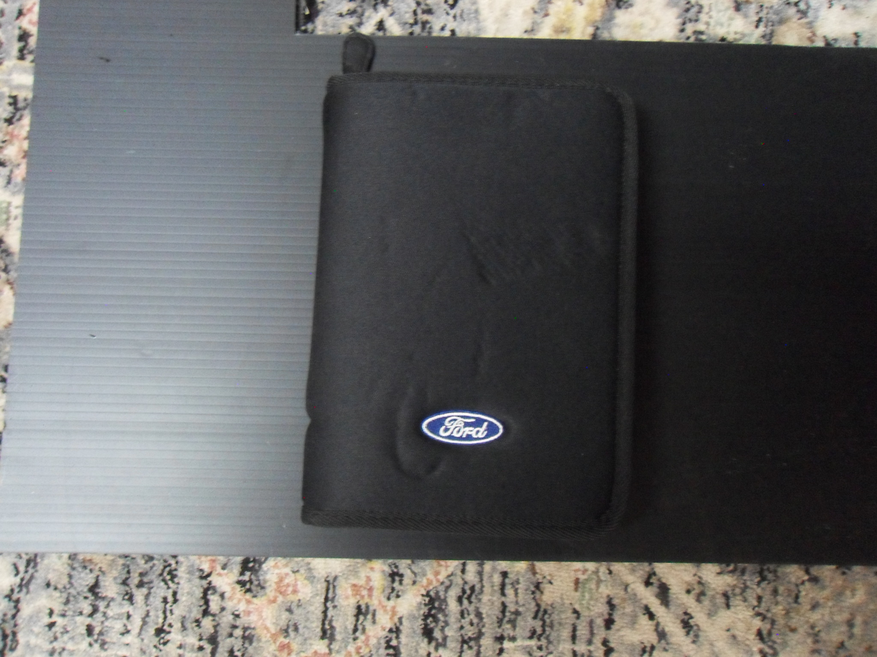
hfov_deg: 52.6
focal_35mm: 35
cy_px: 328
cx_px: 438
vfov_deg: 40.7
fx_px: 887
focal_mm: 6.3
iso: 640
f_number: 3.5
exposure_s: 1/10
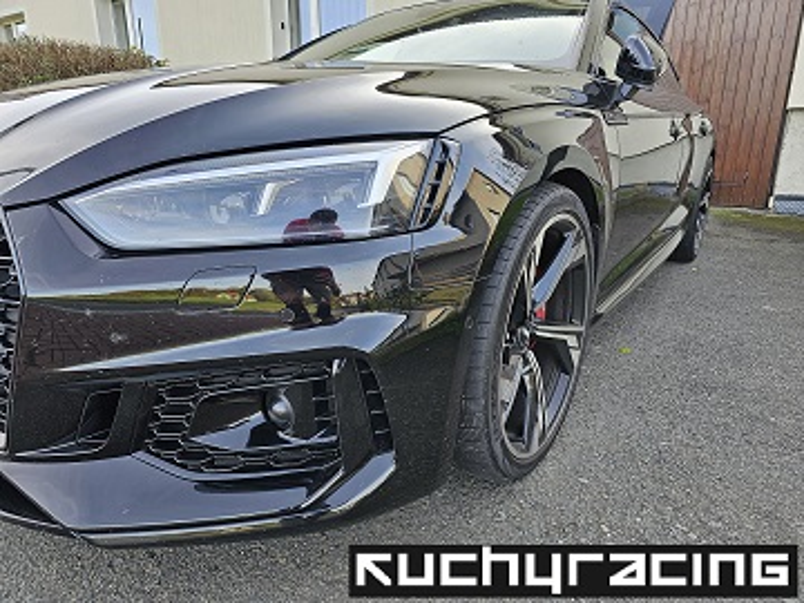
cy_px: 302
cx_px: 402
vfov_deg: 58.9
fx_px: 534
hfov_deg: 73.9
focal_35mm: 23
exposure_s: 1/359
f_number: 1.7
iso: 64
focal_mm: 6.3
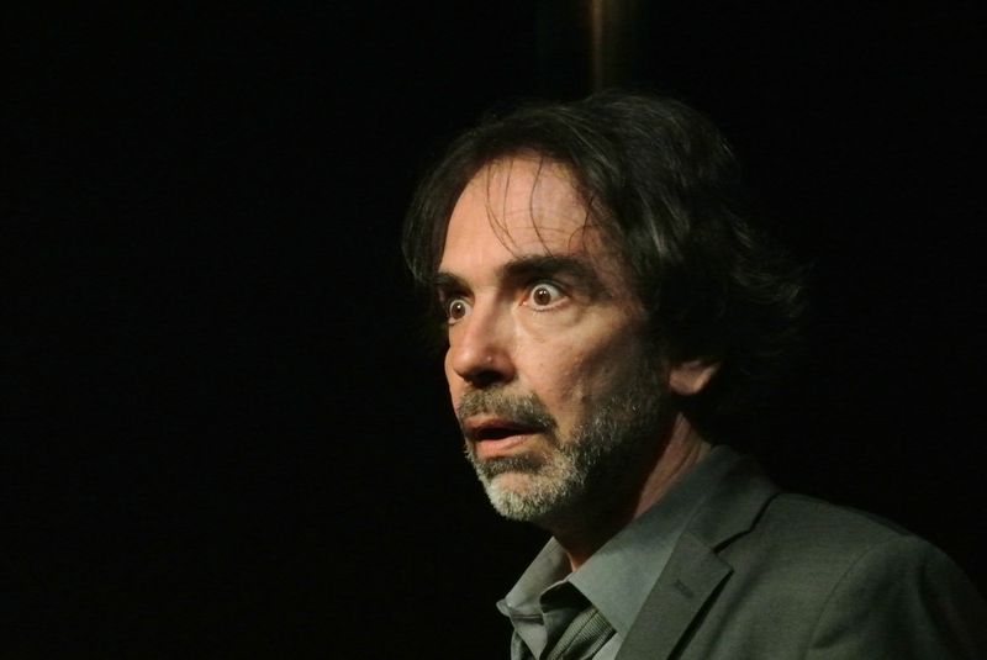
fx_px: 8150
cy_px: 330
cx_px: 494
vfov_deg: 4.6
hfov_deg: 6.9
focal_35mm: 297
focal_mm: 110
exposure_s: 1/125
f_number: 10
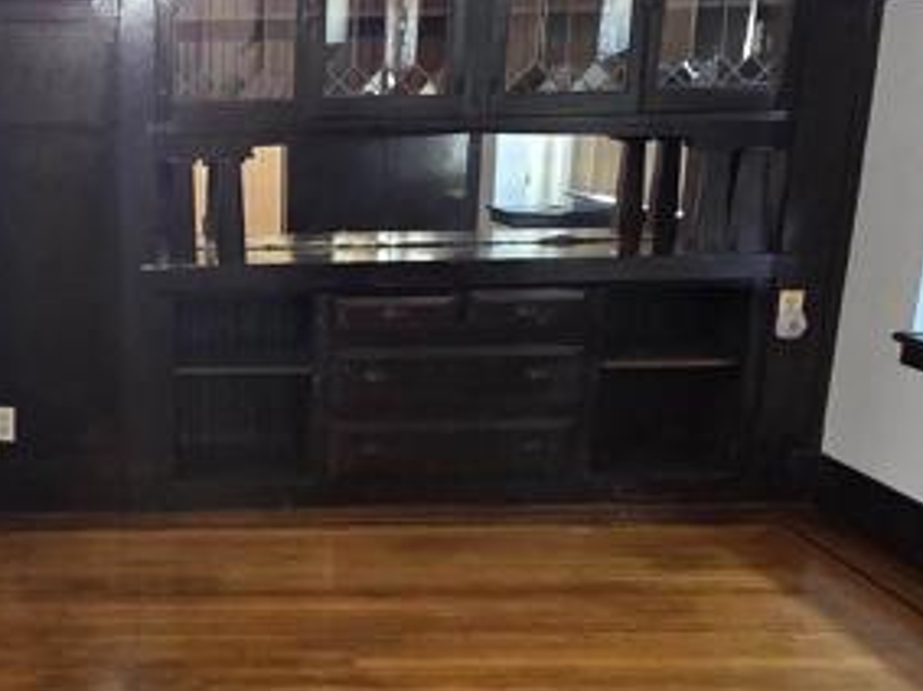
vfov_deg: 30.6
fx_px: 1253
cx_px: 88
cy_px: 460
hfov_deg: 37.7
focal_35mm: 47
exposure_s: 1/60
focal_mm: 2.2
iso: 640
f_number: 2.2
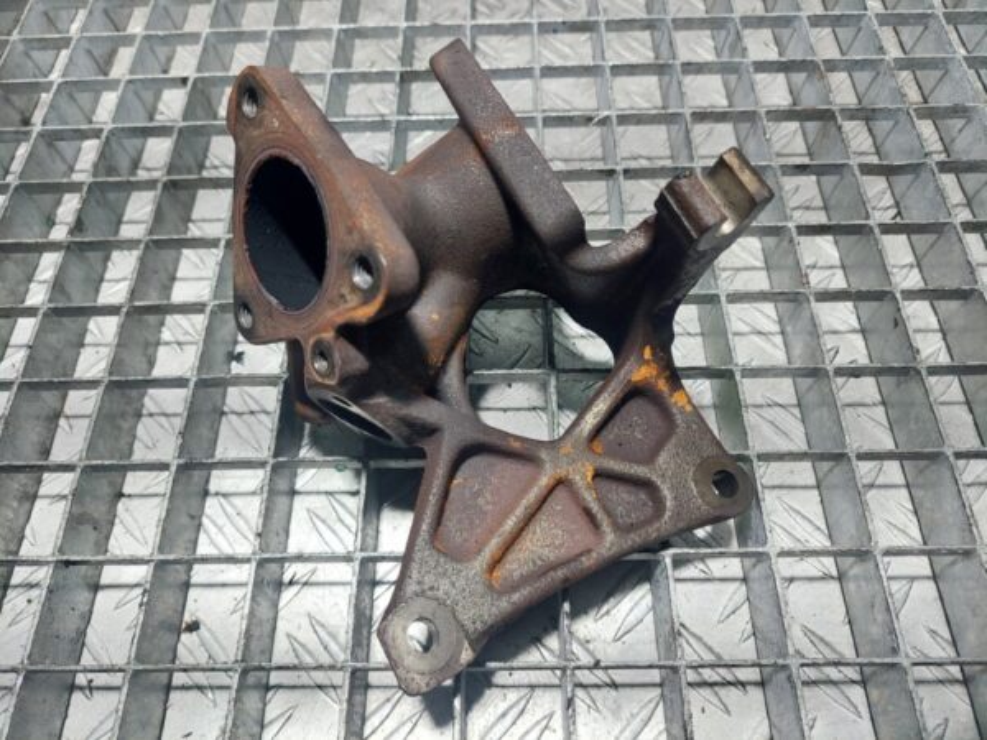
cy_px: 370
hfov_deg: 69.4
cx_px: 494
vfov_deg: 54.9
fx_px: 713
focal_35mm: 25
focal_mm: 5.23
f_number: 1.8
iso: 50
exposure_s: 1/50
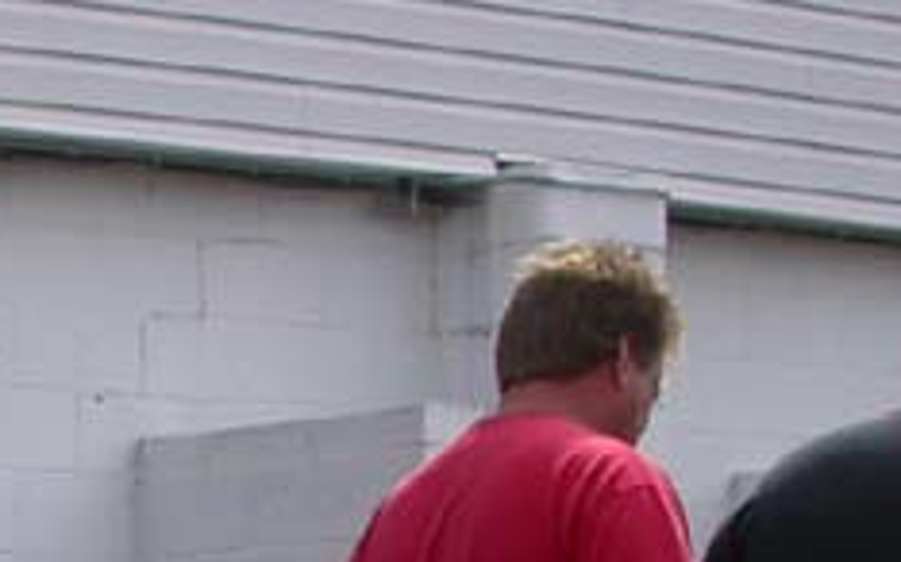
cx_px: -789
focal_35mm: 176
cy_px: 1440
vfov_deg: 6.9
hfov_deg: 11.0
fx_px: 4320
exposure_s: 1/271
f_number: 6.7
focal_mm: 7.85
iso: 100
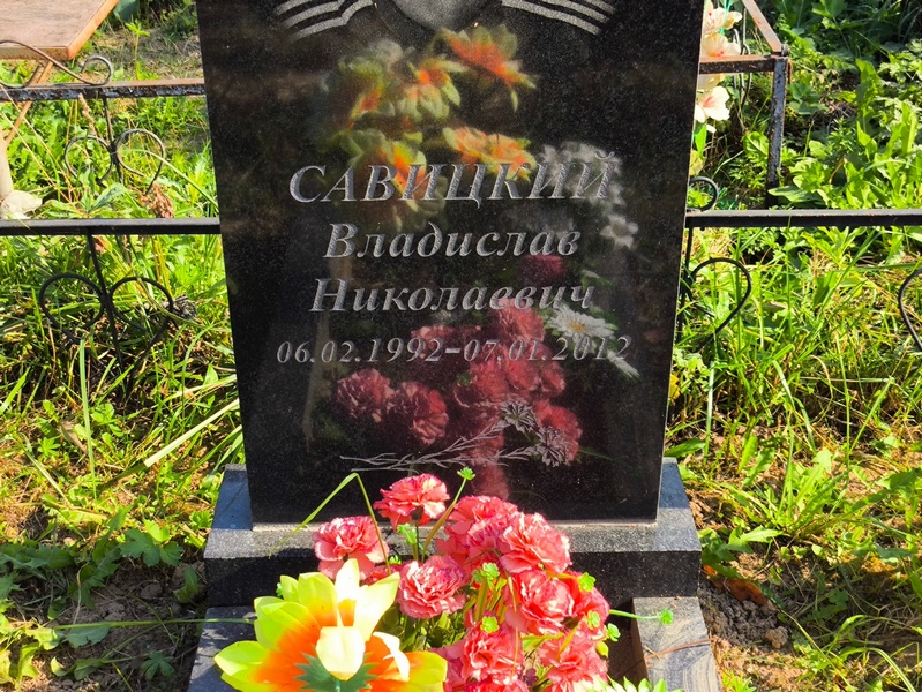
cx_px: 461
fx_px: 1332
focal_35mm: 50
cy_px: 346
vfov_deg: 29.1
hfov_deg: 38.2
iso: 50
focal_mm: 4.71
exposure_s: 1/612
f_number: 1.7
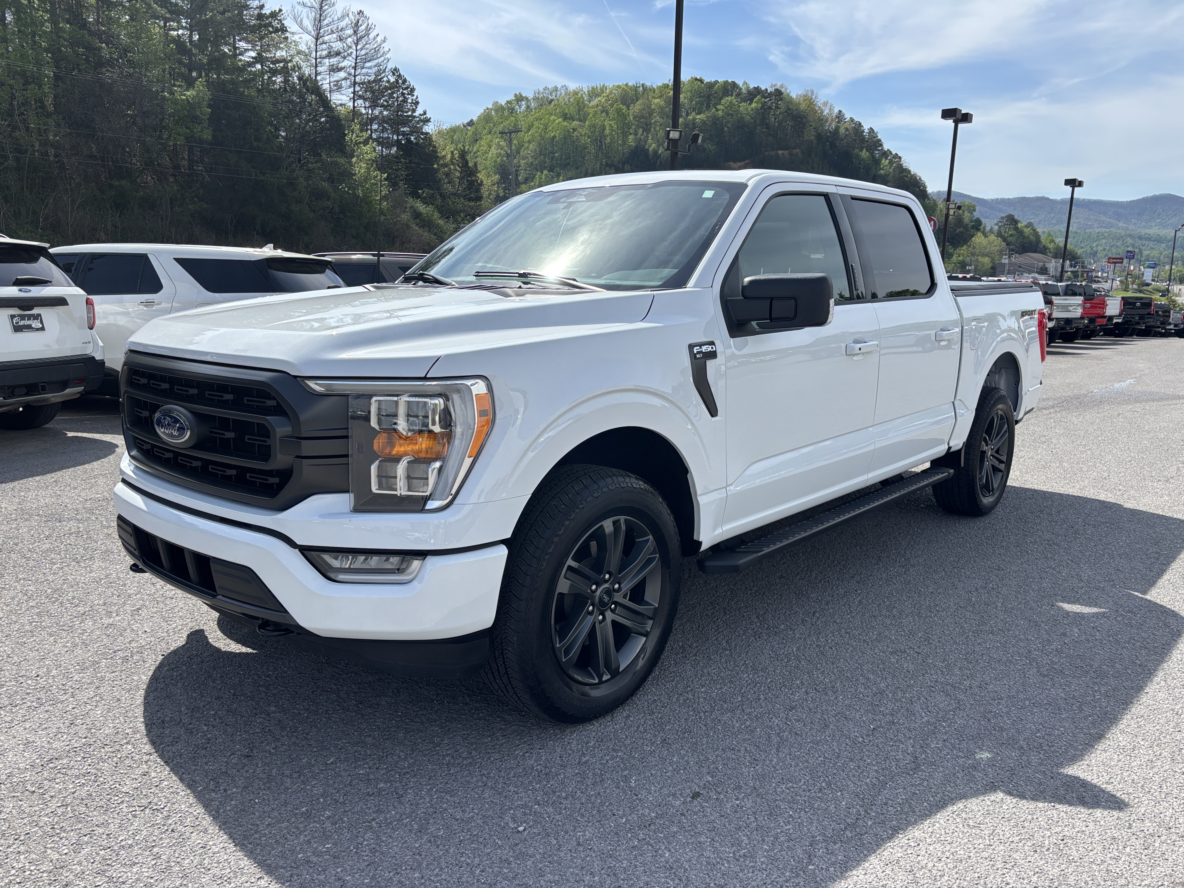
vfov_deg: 53.1
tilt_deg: -11.1
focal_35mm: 26
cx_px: 592
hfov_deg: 67.3
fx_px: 889
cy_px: 444
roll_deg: -1.9
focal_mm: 5.96
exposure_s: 1/2857
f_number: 1.6
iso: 50
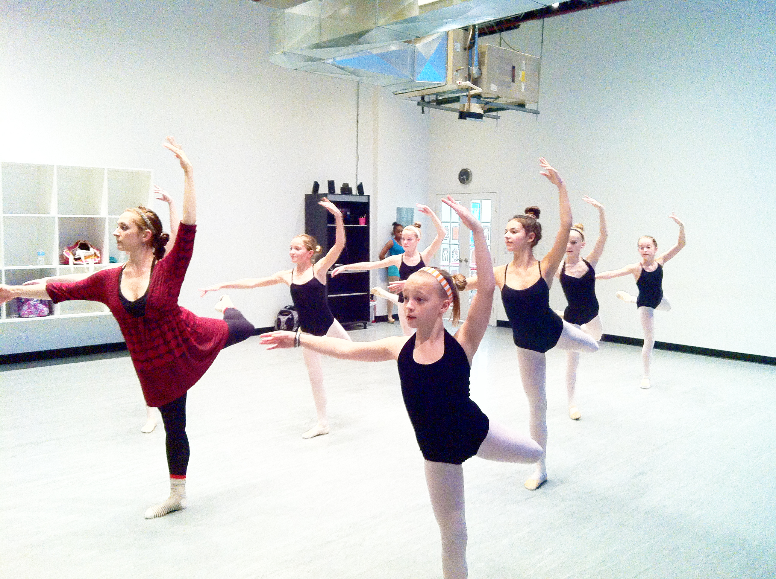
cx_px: 388
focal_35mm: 35
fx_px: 783
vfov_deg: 40.6
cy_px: 290
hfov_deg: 52.7
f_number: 2.8
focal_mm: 3.85
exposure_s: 1/17
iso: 200
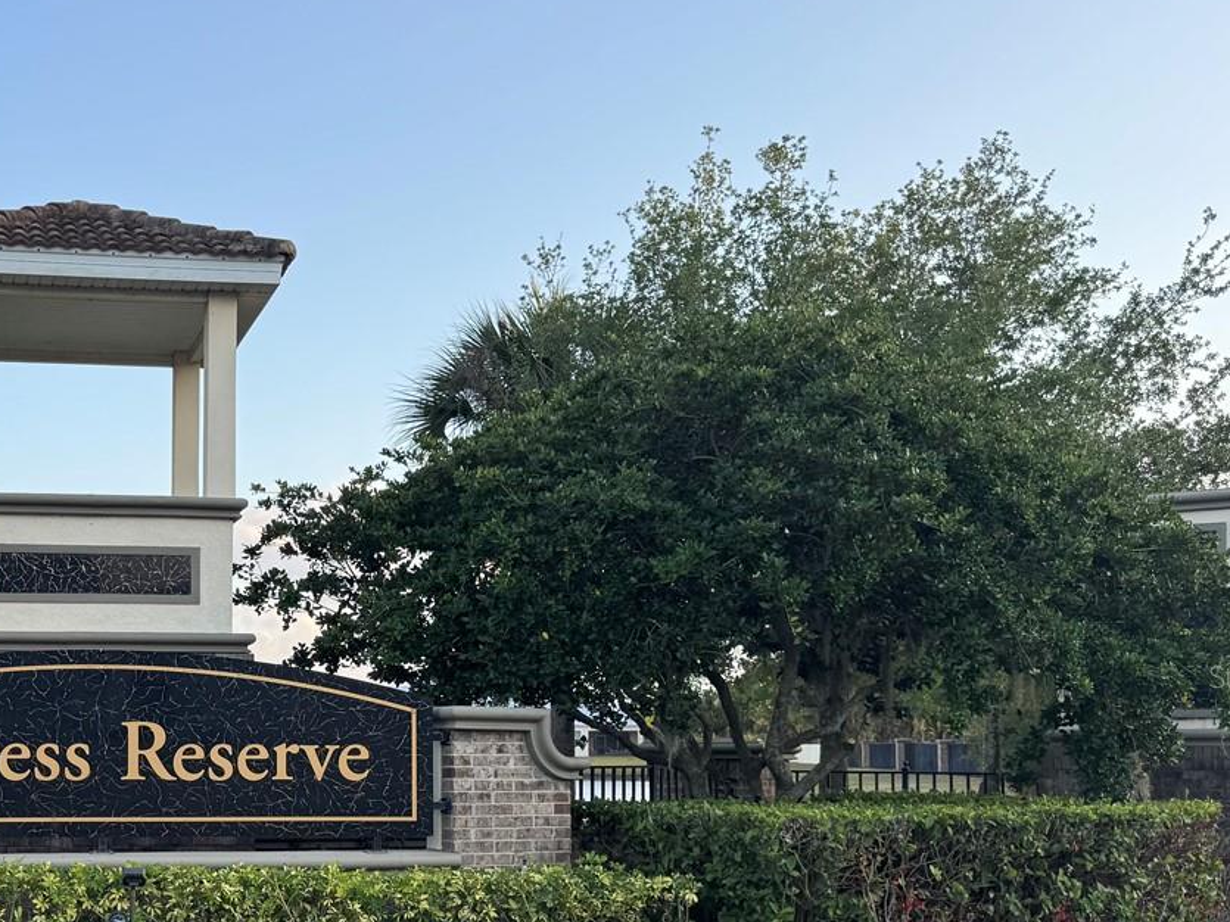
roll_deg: -0.2
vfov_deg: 31.0
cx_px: 169
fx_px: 1634
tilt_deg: +0.6
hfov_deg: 38.9
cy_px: 676
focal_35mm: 46
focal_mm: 6.76
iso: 80
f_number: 1.78
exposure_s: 1/792
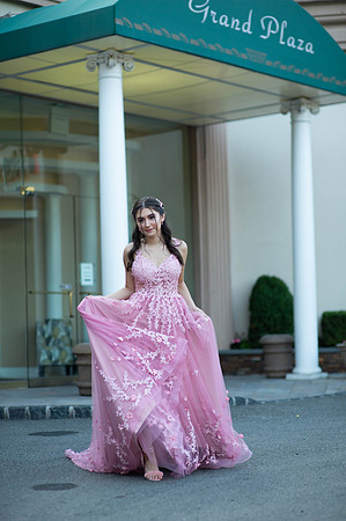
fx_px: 1228
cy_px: 260
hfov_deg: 16.0
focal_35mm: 85
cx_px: 173
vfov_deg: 23.9
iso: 250
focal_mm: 85
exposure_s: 1/640
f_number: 2
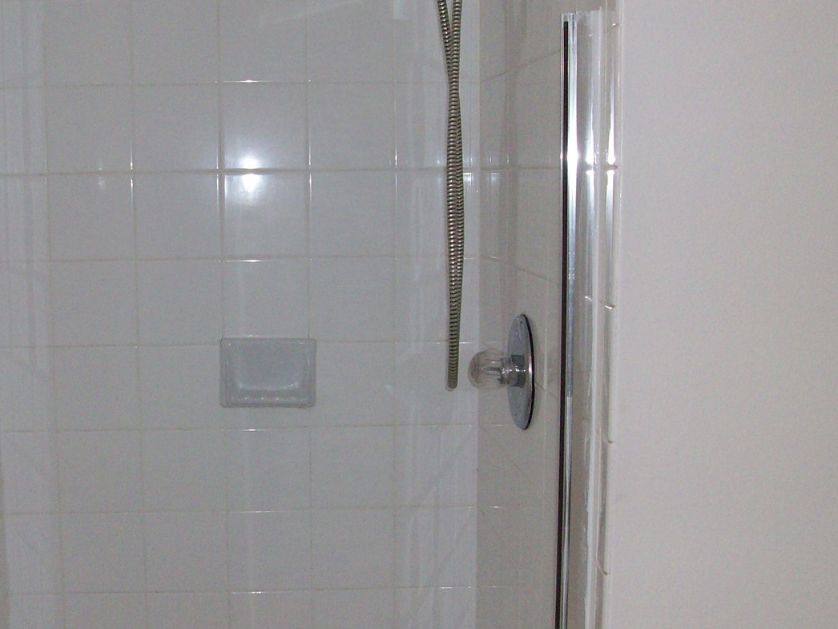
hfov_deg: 36.5
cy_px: 318
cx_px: 300
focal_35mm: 52
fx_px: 1259
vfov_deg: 28.0
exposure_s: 1/60
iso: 160
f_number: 2.8
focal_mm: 5.7
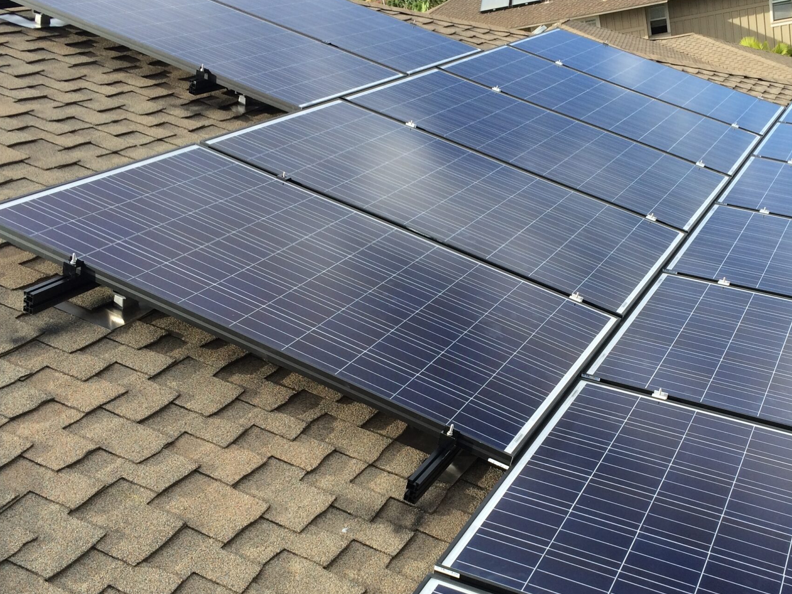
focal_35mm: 45
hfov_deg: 41.8
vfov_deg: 32.1
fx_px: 1030
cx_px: 498
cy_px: 359
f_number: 2.2
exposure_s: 1/631
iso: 32
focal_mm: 4.12
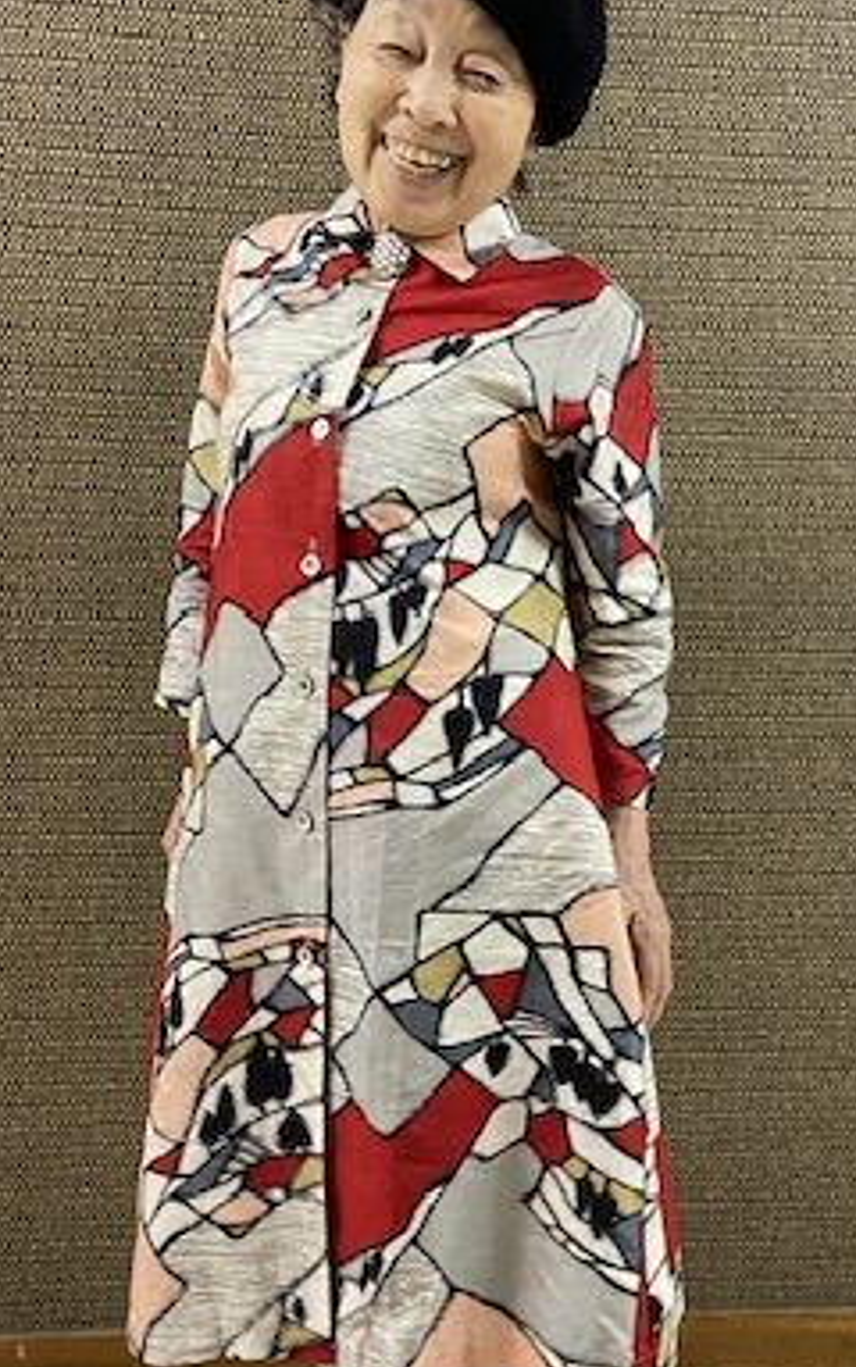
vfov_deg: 43.4
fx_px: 1714
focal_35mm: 46
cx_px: 556
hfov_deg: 27.9
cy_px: 757
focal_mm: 4.25
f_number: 1.8
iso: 320
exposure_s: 1/50
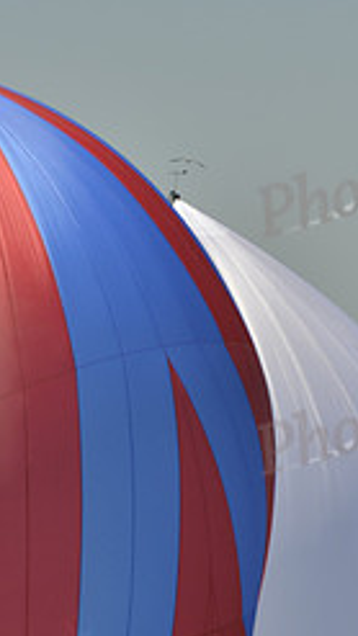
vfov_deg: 3.5
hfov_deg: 2.0
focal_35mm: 615
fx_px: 10375
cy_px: 579
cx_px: 125
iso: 280
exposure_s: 1/1600
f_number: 9
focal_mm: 250
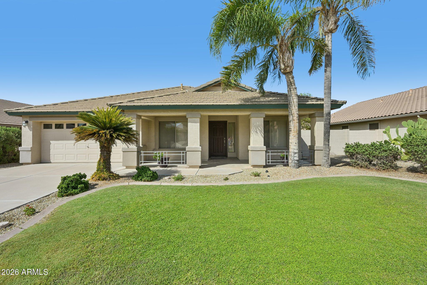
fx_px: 190
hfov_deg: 96.7
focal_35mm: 16
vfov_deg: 73.7
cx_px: 214
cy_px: 142
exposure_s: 1/1000
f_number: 8
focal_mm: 16.5
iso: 250
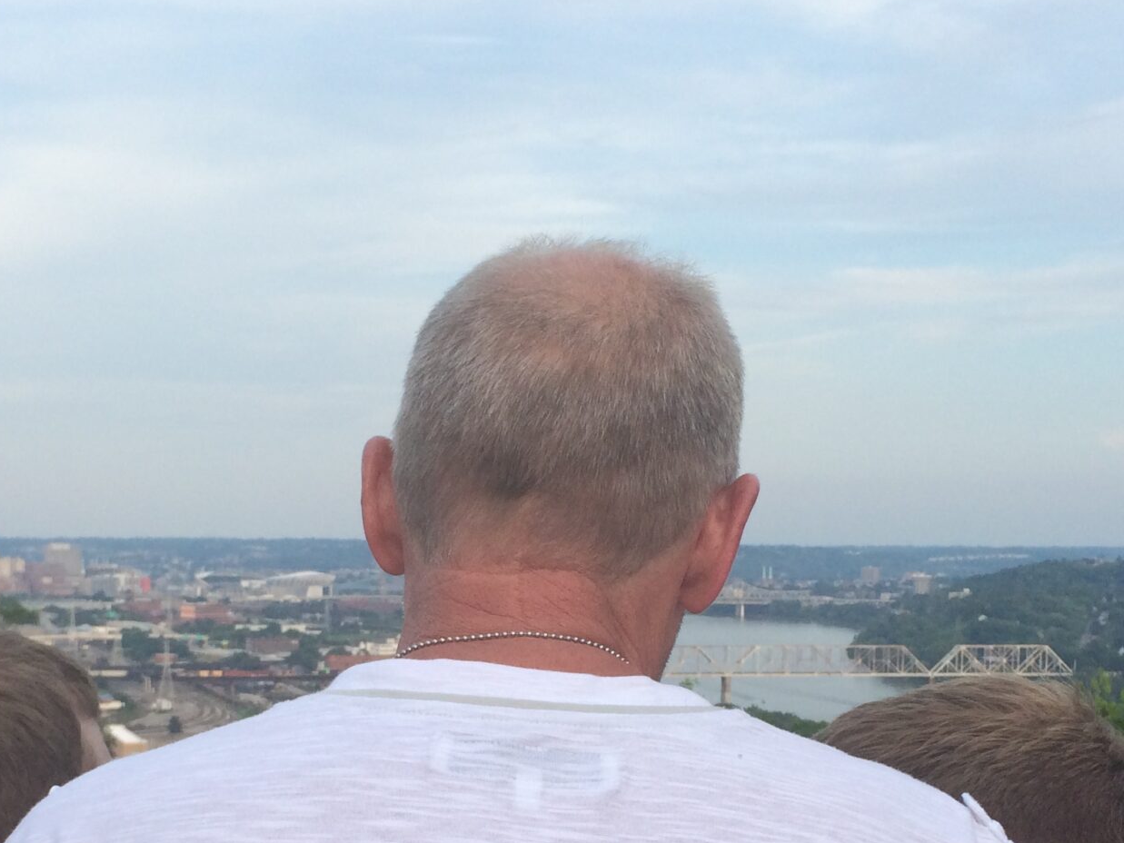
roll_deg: -1.0
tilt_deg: -4.7
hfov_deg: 32.1
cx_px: 484
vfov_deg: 23.9
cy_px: 717
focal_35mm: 60
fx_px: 1948
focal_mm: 4.15
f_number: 2.2
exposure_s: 1/760
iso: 32
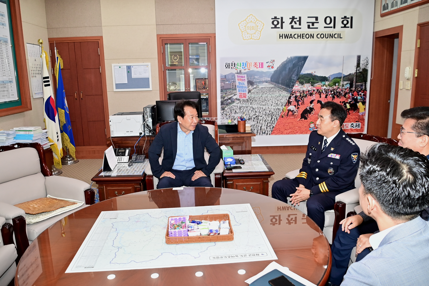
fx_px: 322
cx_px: 214
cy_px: 143
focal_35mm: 27
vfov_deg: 47.9
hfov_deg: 67.4
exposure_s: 1/250
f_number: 4.5
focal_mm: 18
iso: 1600
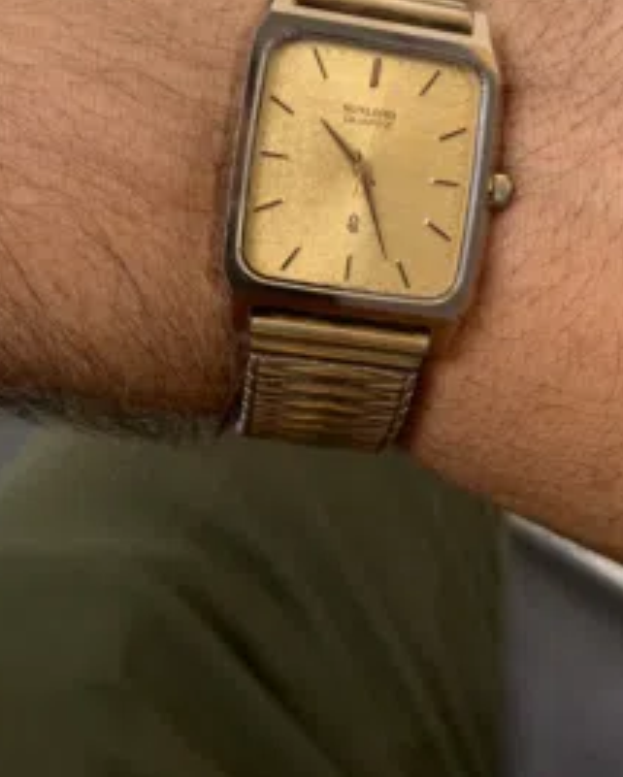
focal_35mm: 38
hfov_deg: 38.9
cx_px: 393
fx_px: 875
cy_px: 259
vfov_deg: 47.1
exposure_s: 1/121
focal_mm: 4.25
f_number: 1.8
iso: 50
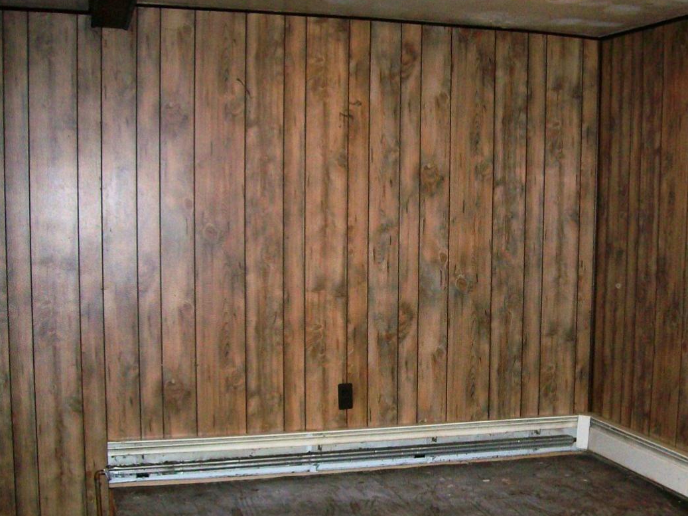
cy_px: 306
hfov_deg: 37.8
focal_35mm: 50
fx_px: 994
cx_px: 455
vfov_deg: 29.1
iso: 140
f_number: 2.7
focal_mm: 6
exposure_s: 1/64
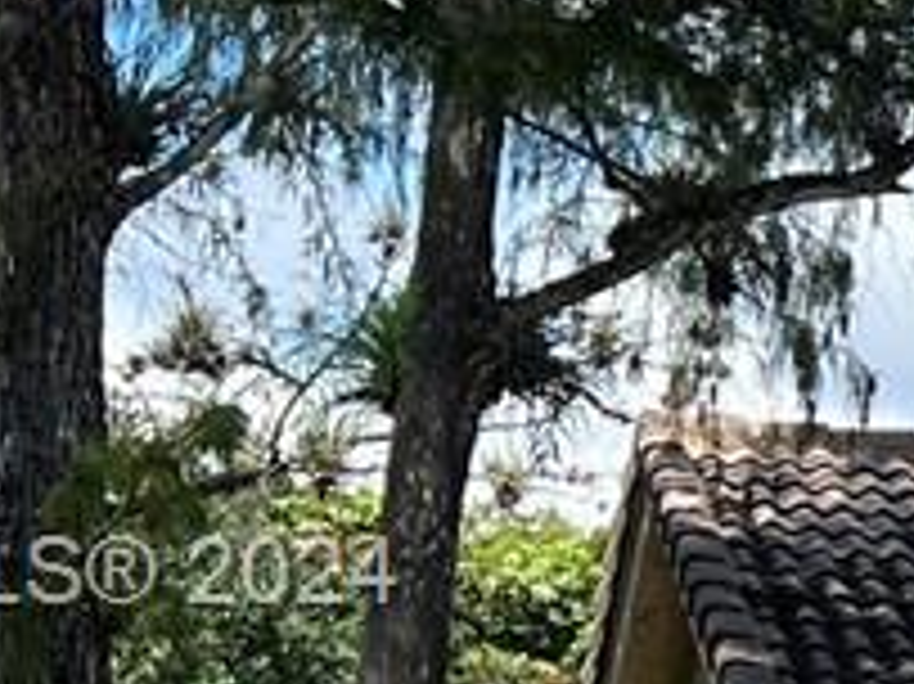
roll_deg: -0.4
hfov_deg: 8.4
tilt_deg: +5.6
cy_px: 580
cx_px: 2562
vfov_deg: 7.2
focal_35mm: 205
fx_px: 5410
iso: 50
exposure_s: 1/2762
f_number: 1.5
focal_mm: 5.7
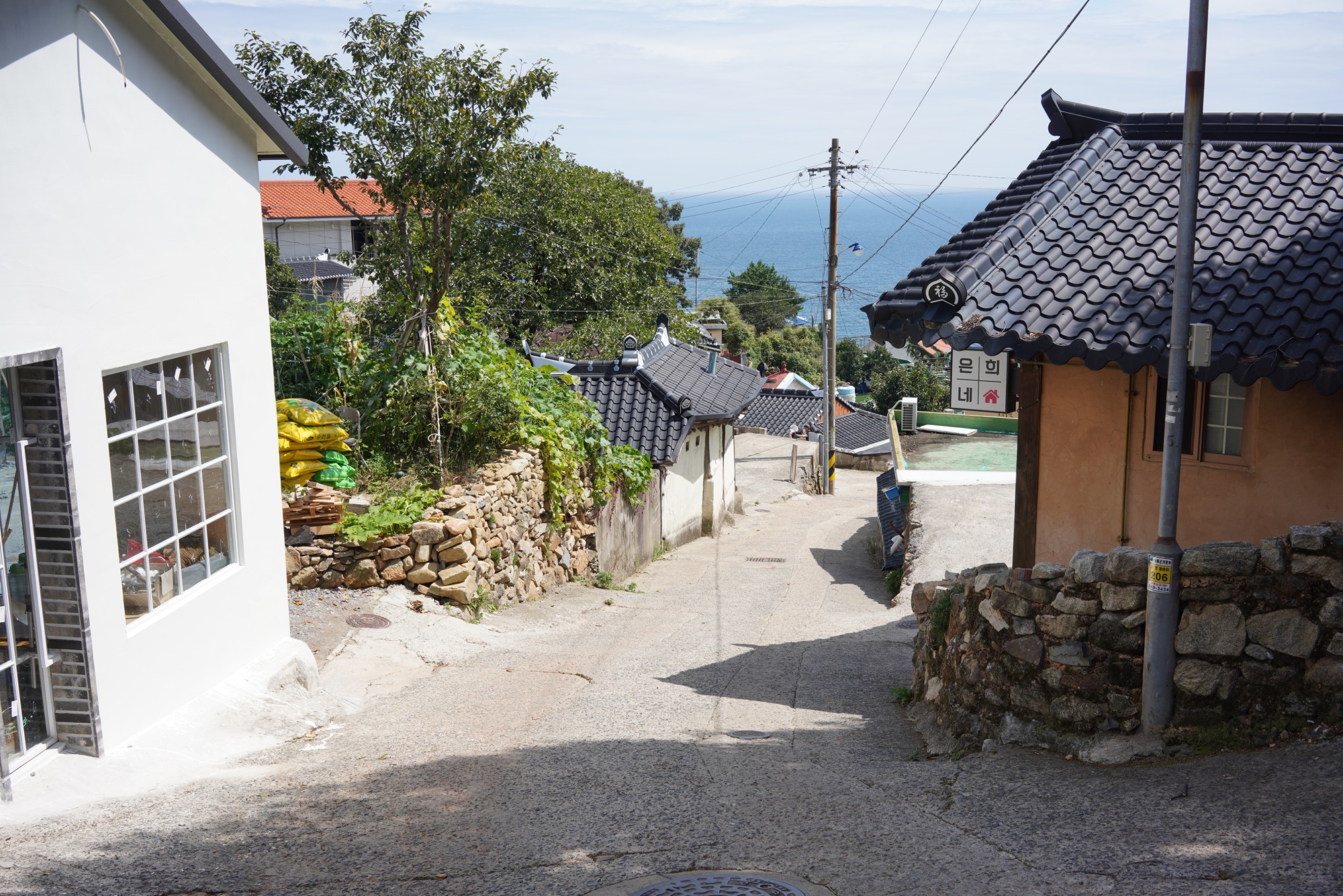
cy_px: 448
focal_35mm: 35
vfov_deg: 37.9
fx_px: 1306
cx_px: 672
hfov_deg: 54.4
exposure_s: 1/125
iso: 100
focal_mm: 35
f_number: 10
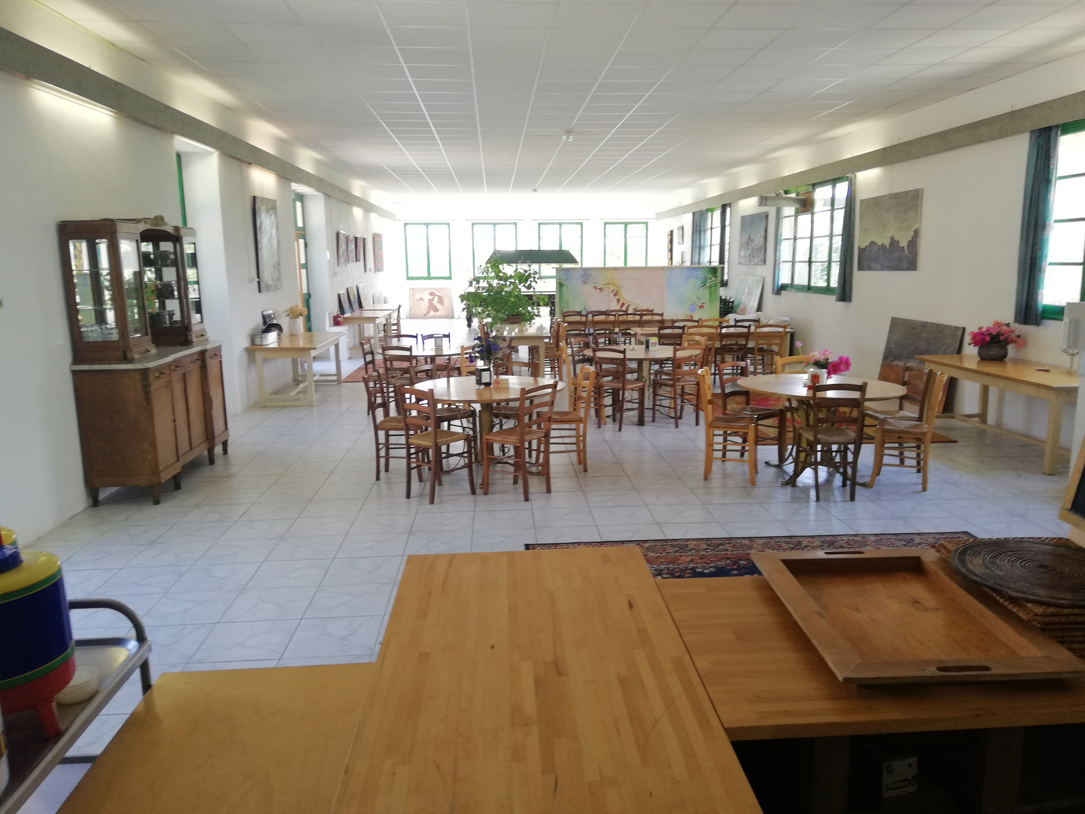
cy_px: 407
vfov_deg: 51.4
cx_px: 542
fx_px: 846
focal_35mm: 27
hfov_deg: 65.3
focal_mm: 3.81
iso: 100
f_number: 2.2
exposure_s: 1/50
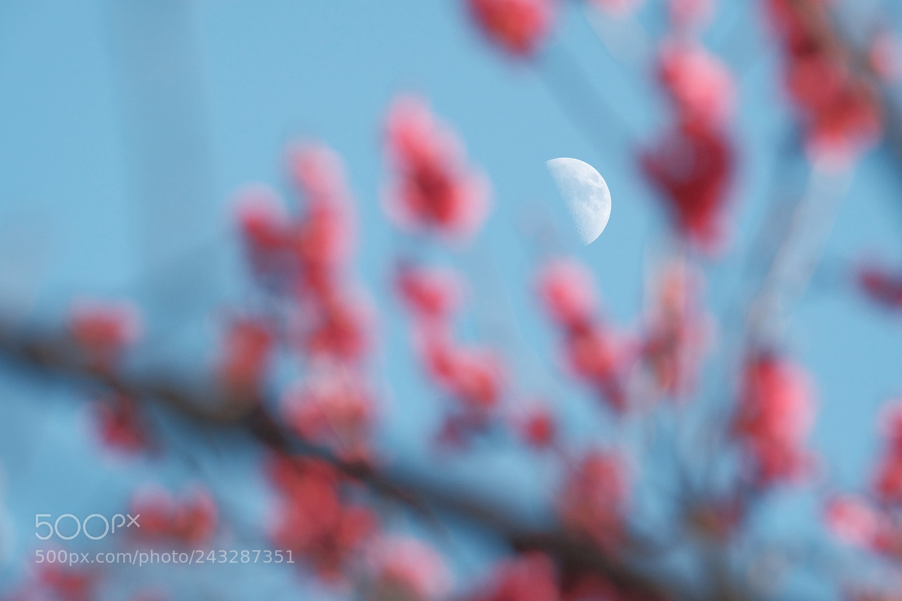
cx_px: 451
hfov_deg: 5.6
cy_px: 300
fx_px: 9143
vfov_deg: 3.8
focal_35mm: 365
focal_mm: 243.3
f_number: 11
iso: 800
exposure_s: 1/250
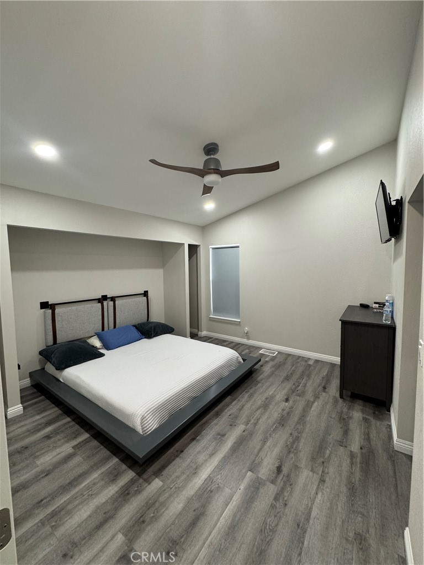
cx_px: 212
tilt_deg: -5.0
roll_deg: -1.3
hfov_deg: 85.7
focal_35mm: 14
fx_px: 229
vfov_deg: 102.1
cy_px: 282
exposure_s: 1/60
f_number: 2.2
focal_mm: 2.22
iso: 160
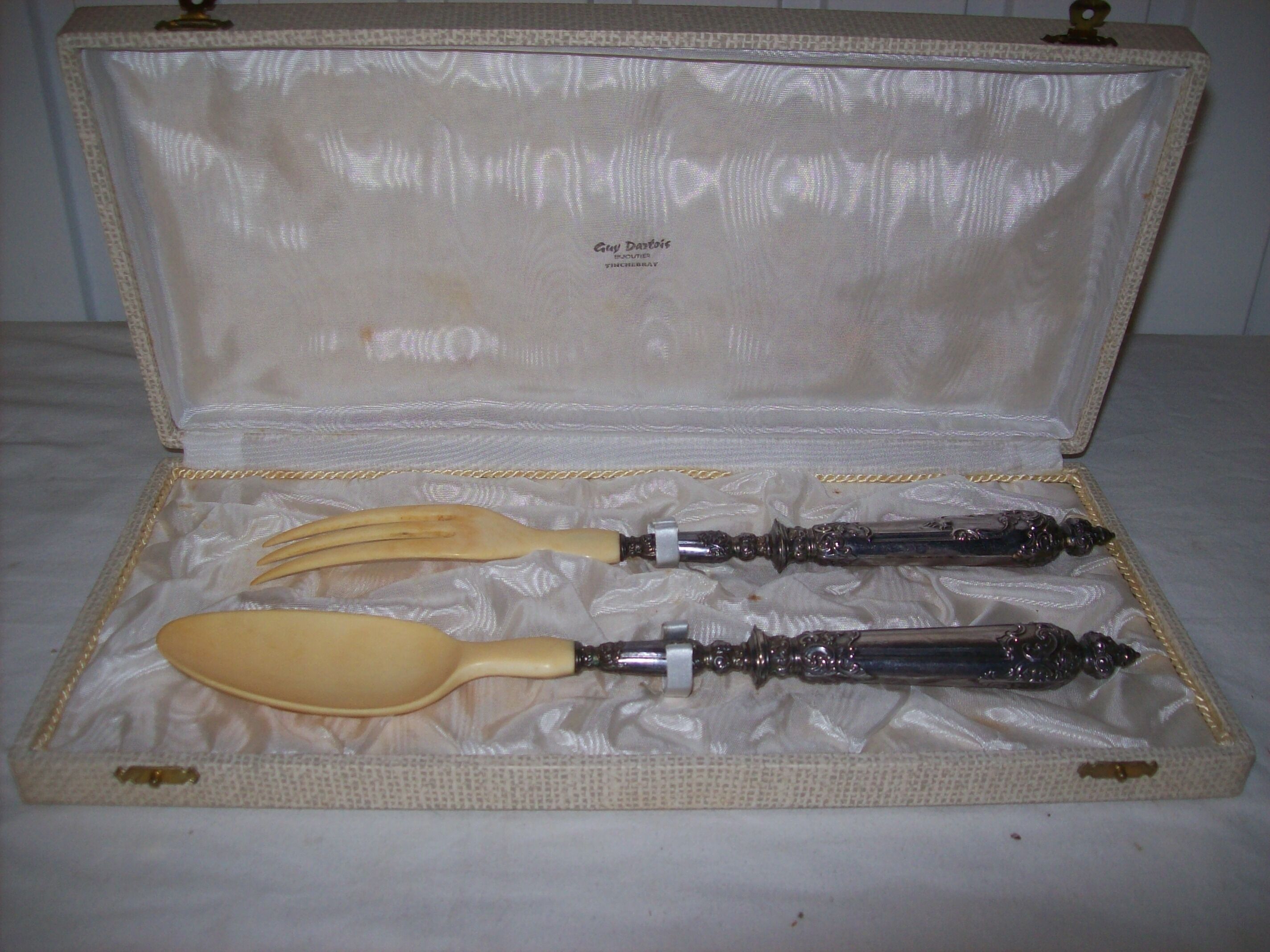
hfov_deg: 51.4
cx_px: 635
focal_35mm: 36
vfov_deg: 39.6
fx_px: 1320
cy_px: 476
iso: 80
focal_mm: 6
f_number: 2.7
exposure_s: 1/64
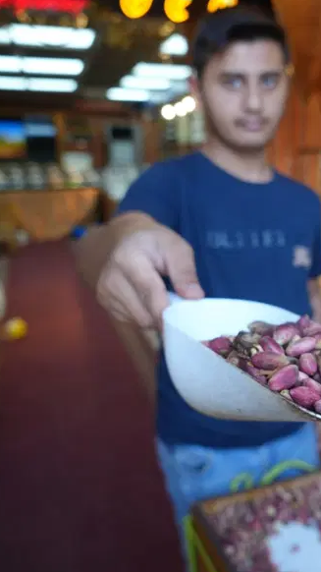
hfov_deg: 30.0
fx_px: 576
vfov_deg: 52.8
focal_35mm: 38
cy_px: 285
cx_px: 280
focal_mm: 24
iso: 500
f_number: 4
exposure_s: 1/160
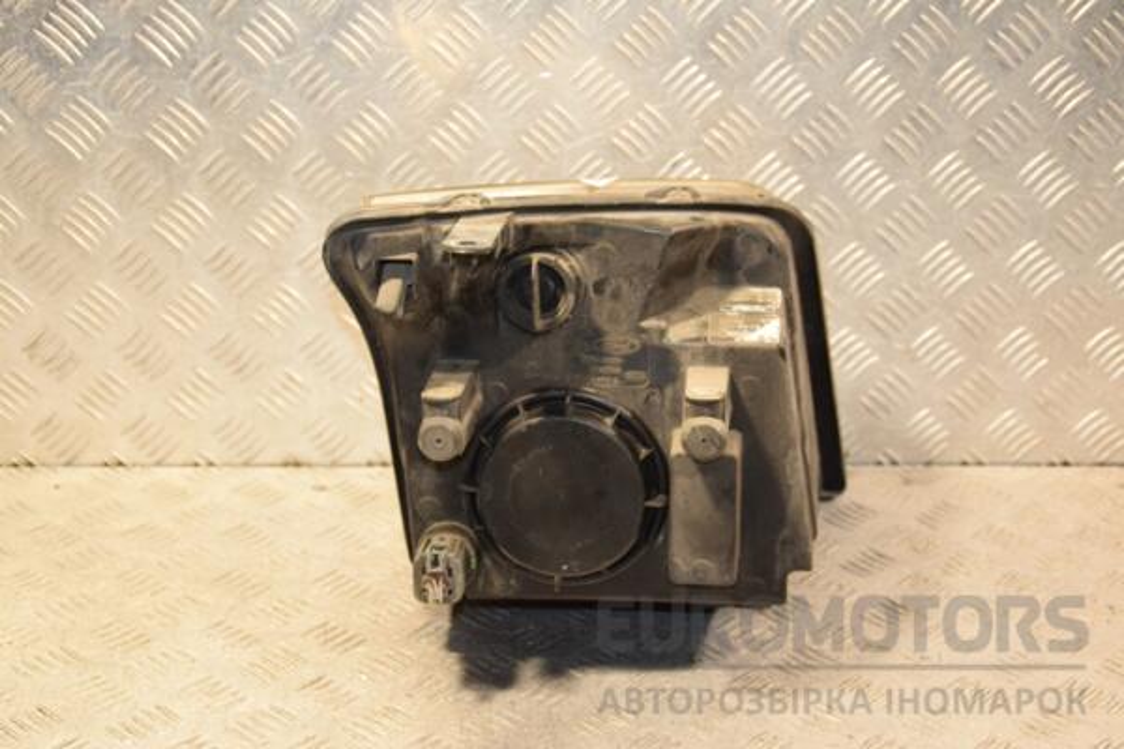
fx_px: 1873
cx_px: 562
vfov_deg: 22.6
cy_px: 374
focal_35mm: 60
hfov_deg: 33.4
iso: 800
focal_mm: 40
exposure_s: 1/100
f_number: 4.8
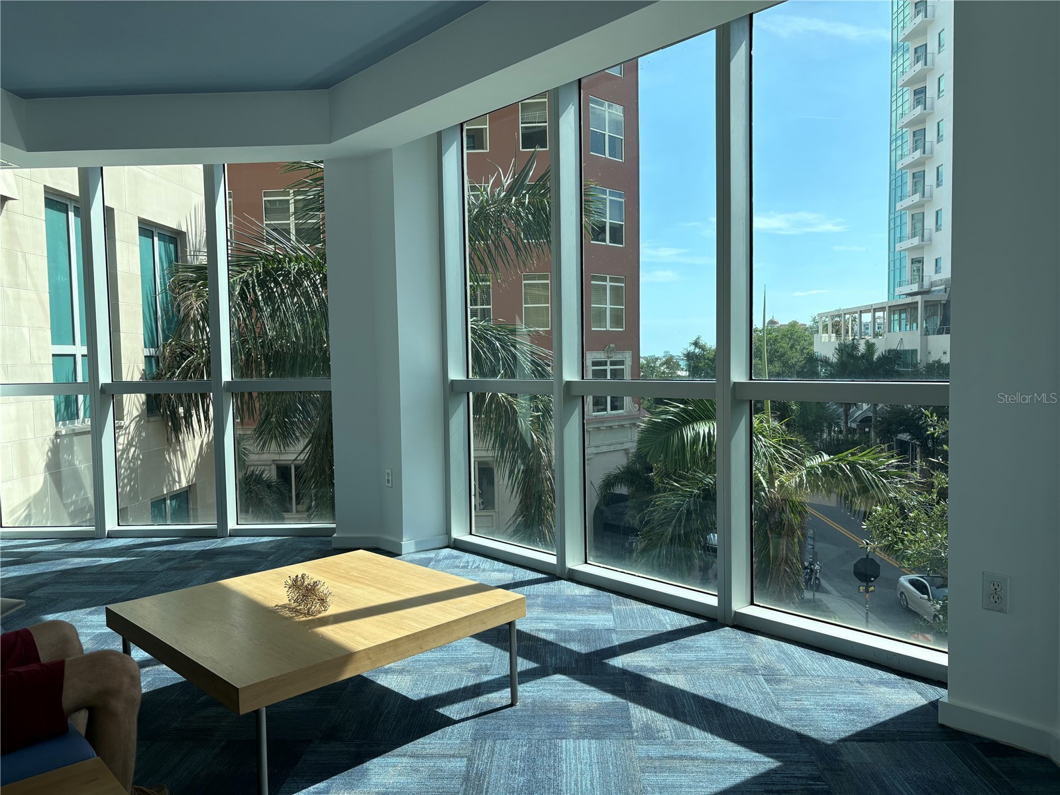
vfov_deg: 53.1
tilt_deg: -3.1
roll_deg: +1.4
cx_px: 530
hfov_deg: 67.3
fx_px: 796
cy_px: 398
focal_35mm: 26
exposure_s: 1/1848
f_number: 1.6
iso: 50
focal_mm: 5.96
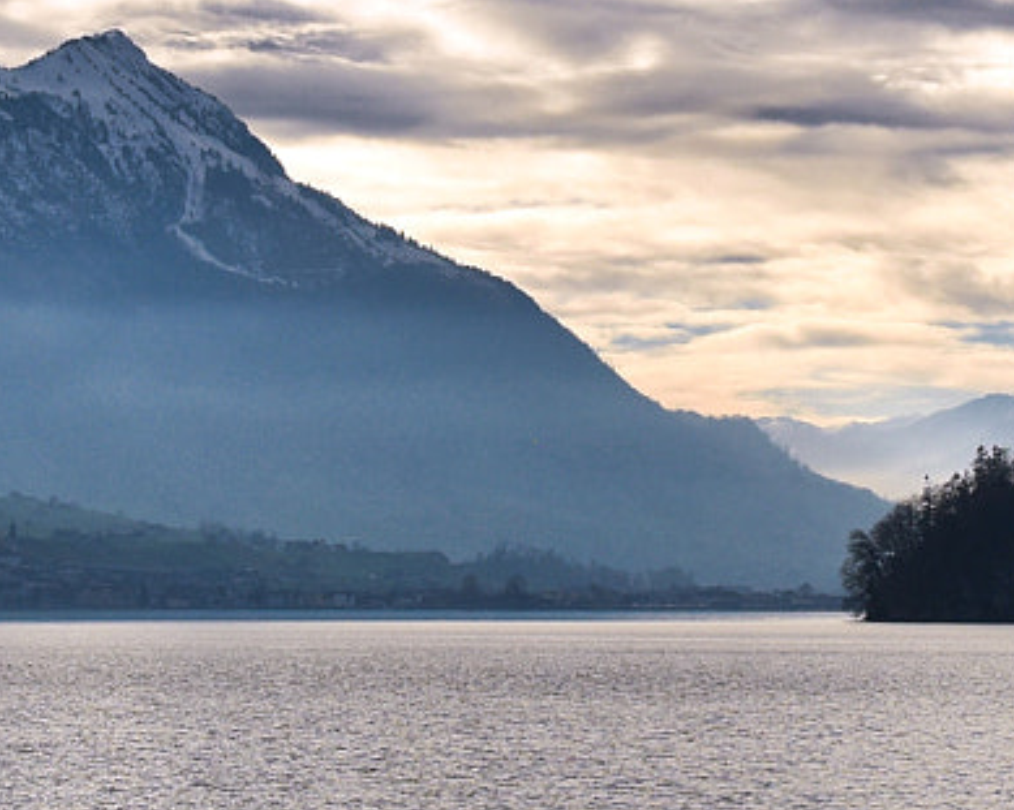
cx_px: 633
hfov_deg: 11.5
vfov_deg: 9.2
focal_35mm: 168
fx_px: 5038
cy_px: 211
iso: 200
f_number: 9
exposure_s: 1/320
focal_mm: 29
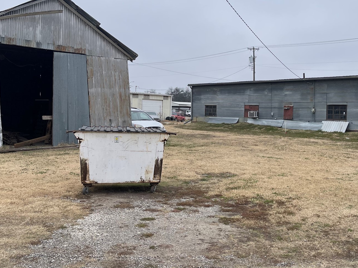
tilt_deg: -1.3
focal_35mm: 37
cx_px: 227
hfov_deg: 49.6
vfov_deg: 38.6
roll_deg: -1.5
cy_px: 123
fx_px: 383
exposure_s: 1/1020
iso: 32
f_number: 1.6
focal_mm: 5.1
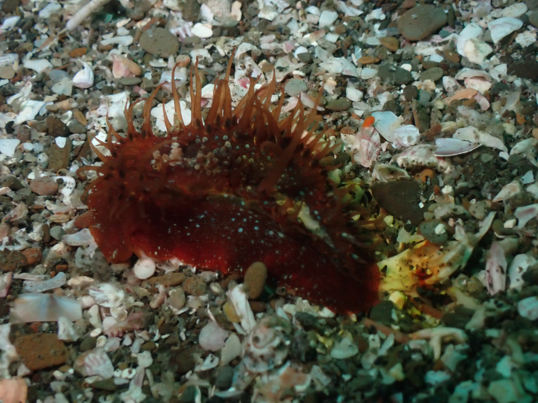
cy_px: 202
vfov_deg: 14.8
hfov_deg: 19.6
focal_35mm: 100
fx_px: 1554
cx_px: 269
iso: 400
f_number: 6.3
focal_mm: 18
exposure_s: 1/200
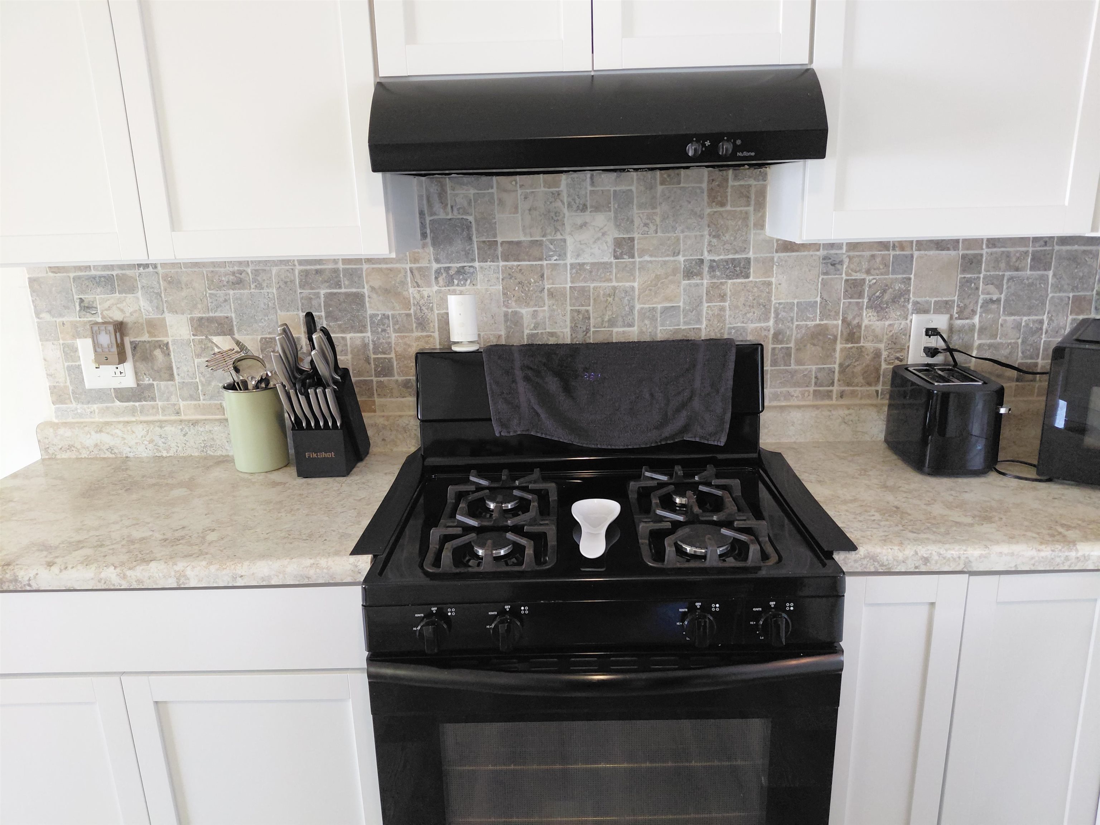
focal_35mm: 25
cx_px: 550
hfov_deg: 69.4
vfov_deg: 54.9
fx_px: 794
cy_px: 412
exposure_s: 1/60
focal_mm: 4.69
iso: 320
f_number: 1.8
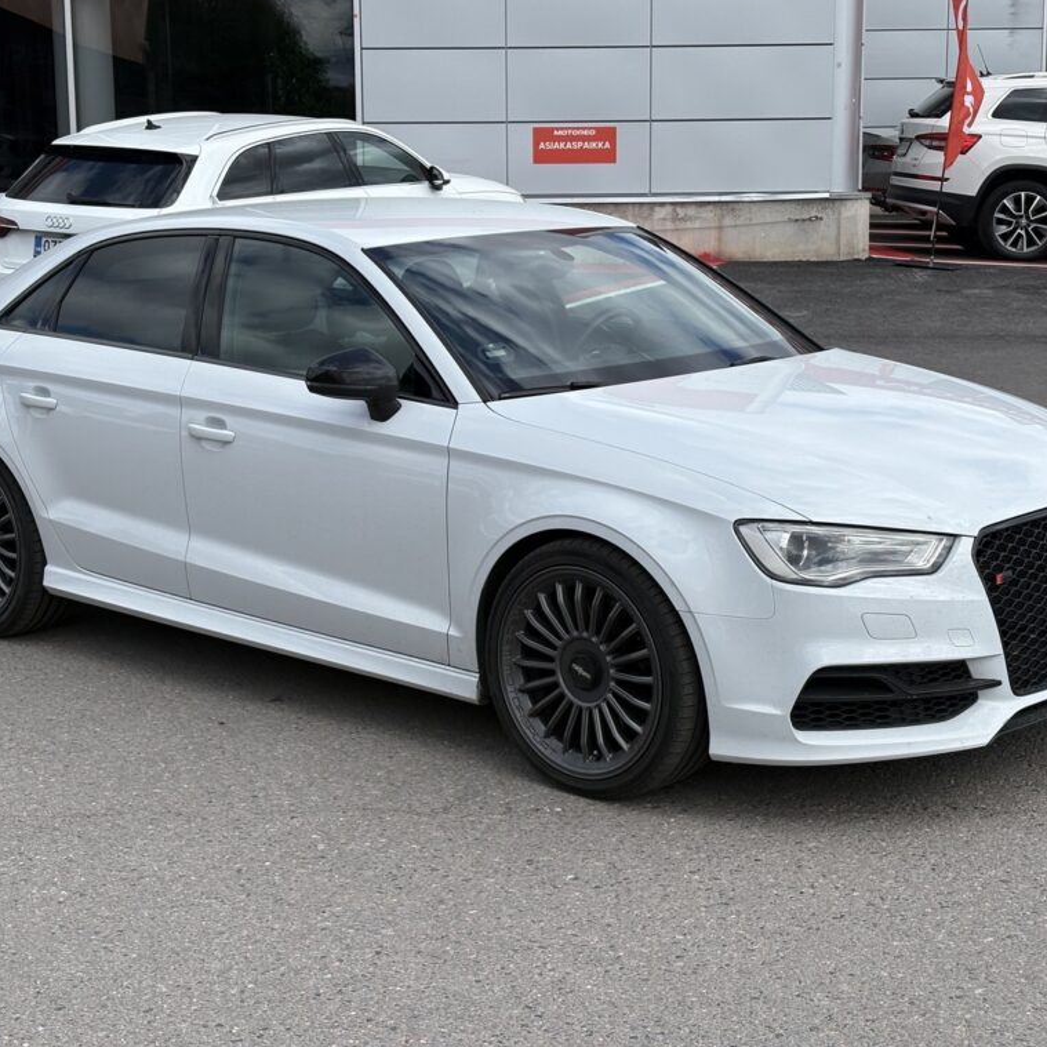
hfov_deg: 27.7
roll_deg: +0.7
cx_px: 517
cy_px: 519
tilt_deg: -10.8
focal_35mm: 62
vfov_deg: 27.7
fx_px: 2122
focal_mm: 5.96
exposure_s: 1/3279
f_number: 1.6
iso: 32
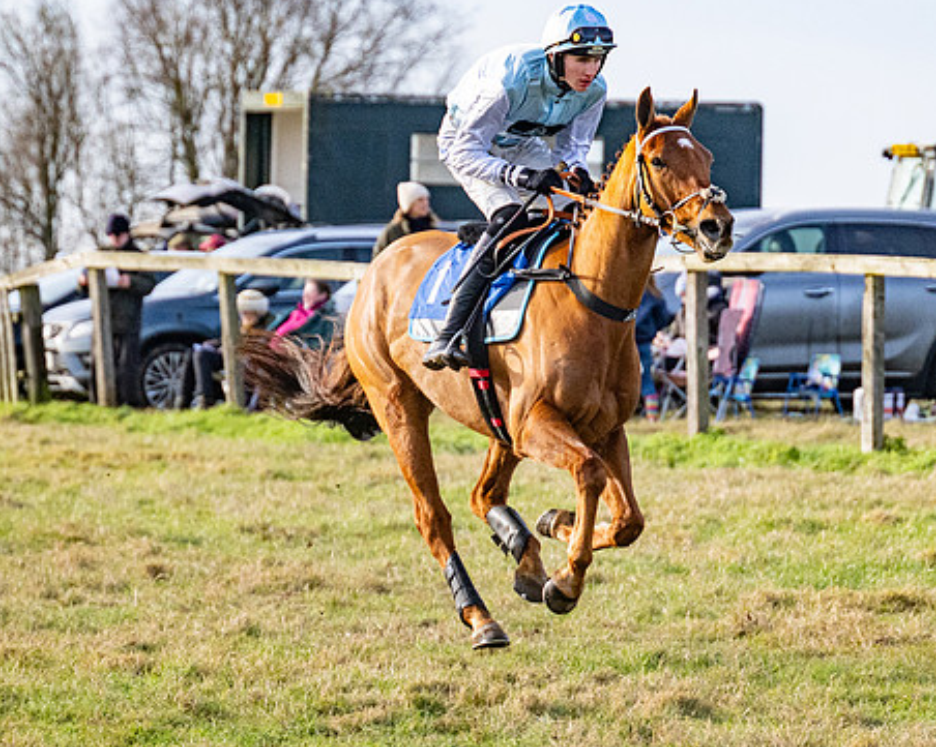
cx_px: 563
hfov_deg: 6.0
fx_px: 8942
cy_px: 360
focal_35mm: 323
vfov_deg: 4.8
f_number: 4
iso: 800
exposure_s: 1/5000
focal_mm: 130
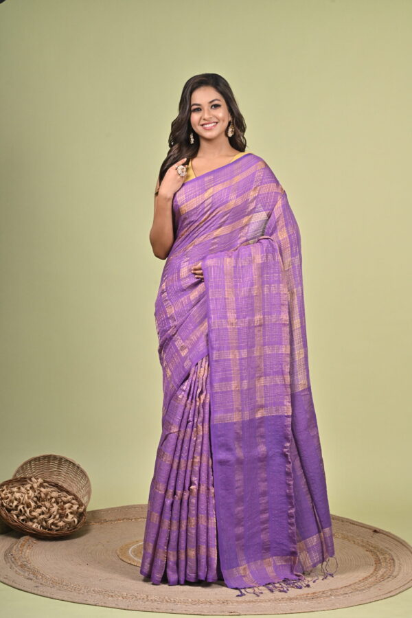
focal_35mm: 85
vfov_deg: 23.9
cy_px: 309
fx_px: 1459
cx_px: 206
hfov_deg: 16.1
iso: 400
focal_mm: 85
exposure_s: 1/160
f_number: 9
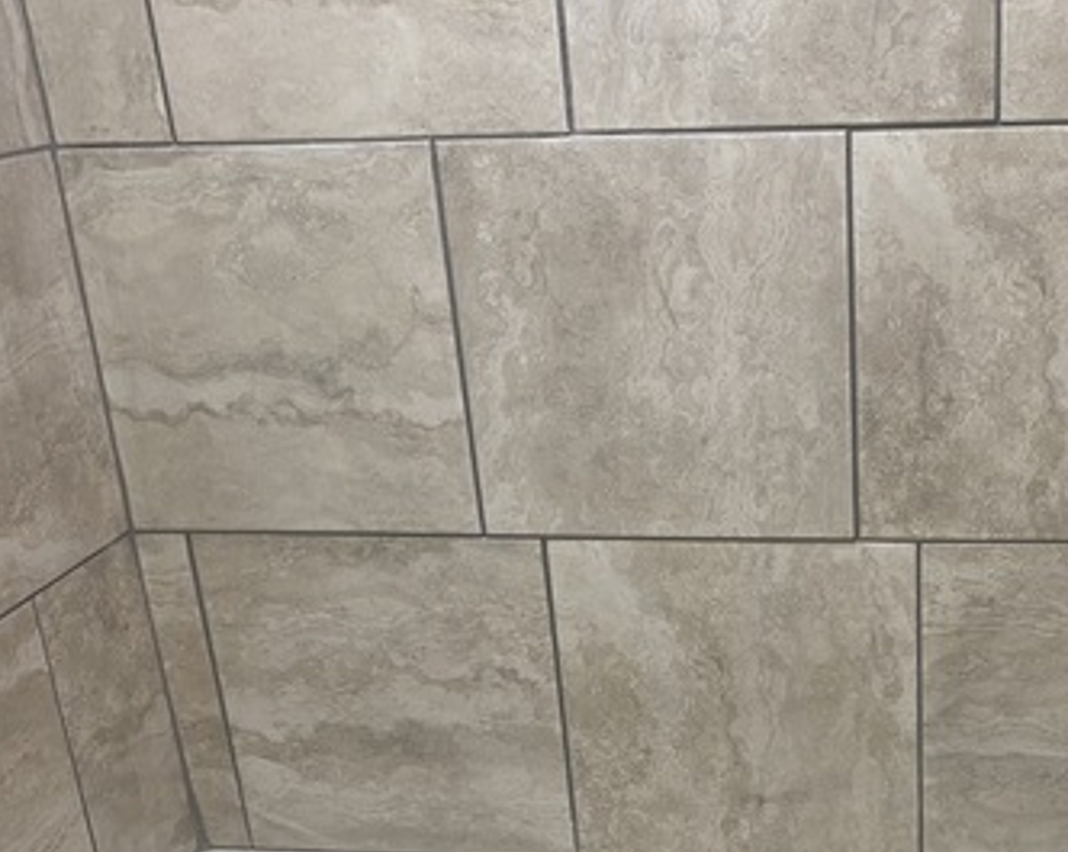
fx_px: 1611
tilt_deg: -24.9
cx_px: 799
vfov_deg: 28.7
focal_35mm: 51
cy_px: 727
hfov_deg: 35.9
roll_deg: +1.8
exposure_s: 1/60
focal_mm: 4.25
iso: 80
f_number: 1.8
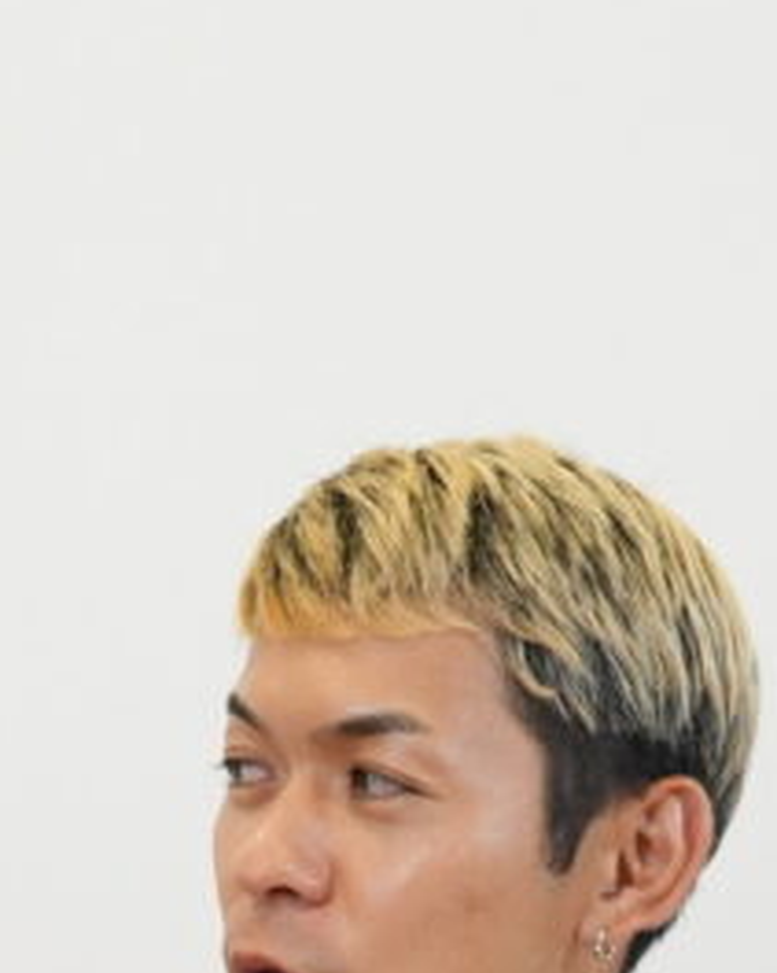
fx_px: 3682
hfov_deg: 11.6
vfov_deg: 14.6
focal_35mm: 128
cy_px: 1128
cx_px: -331
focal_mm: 30
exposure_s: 1/100
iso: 2000
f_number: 6.3
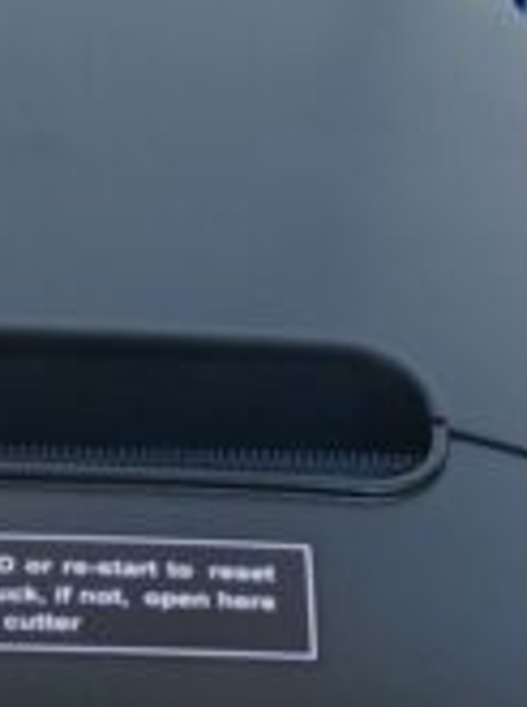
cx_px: -94
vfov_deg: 10.6
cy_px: 1504
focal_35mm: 168
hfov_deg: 8.7
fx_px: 3424
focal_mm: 4
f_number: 1.8
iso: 20
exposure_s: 1/50
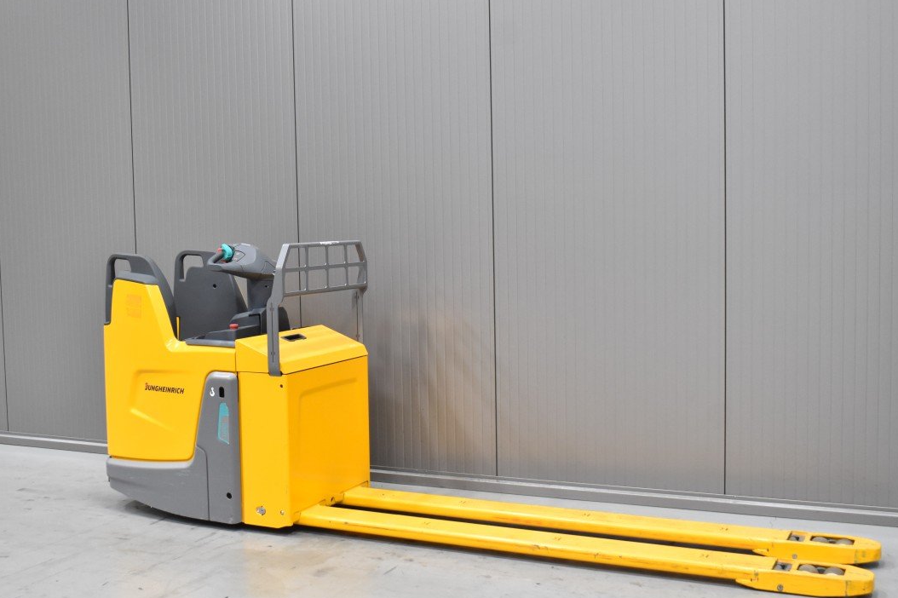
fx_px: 1022
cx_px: 424
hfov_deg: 47.4
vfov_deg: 32.6
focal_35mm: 41
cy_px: 317
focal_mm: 24
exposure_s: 1/40
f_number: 5
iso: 1600
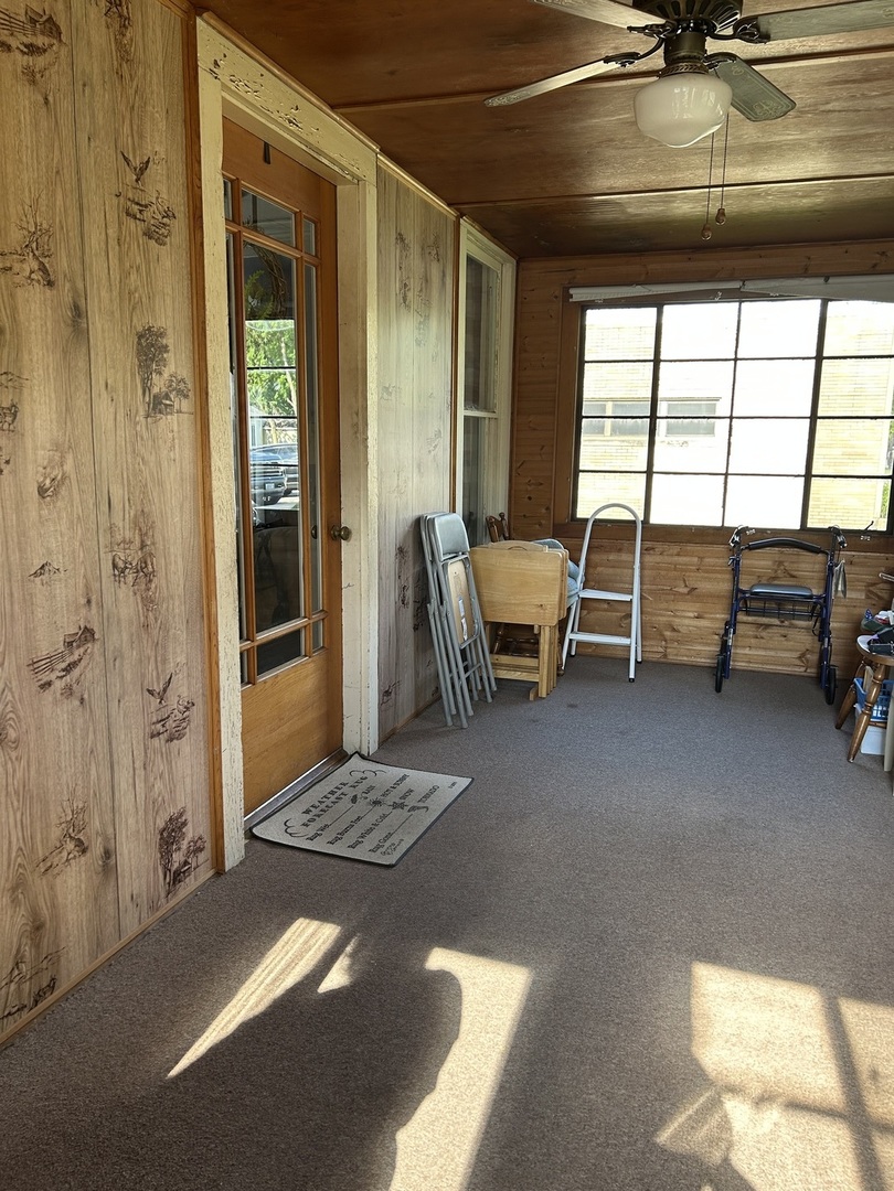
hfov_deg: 53.1
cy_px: 596
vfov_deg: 67.3
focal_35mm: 26
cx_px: 447
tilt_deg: -10.0
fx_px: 895
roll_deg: -0.8
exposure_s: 1/121
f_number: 1.5
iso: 64
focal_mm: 5.7
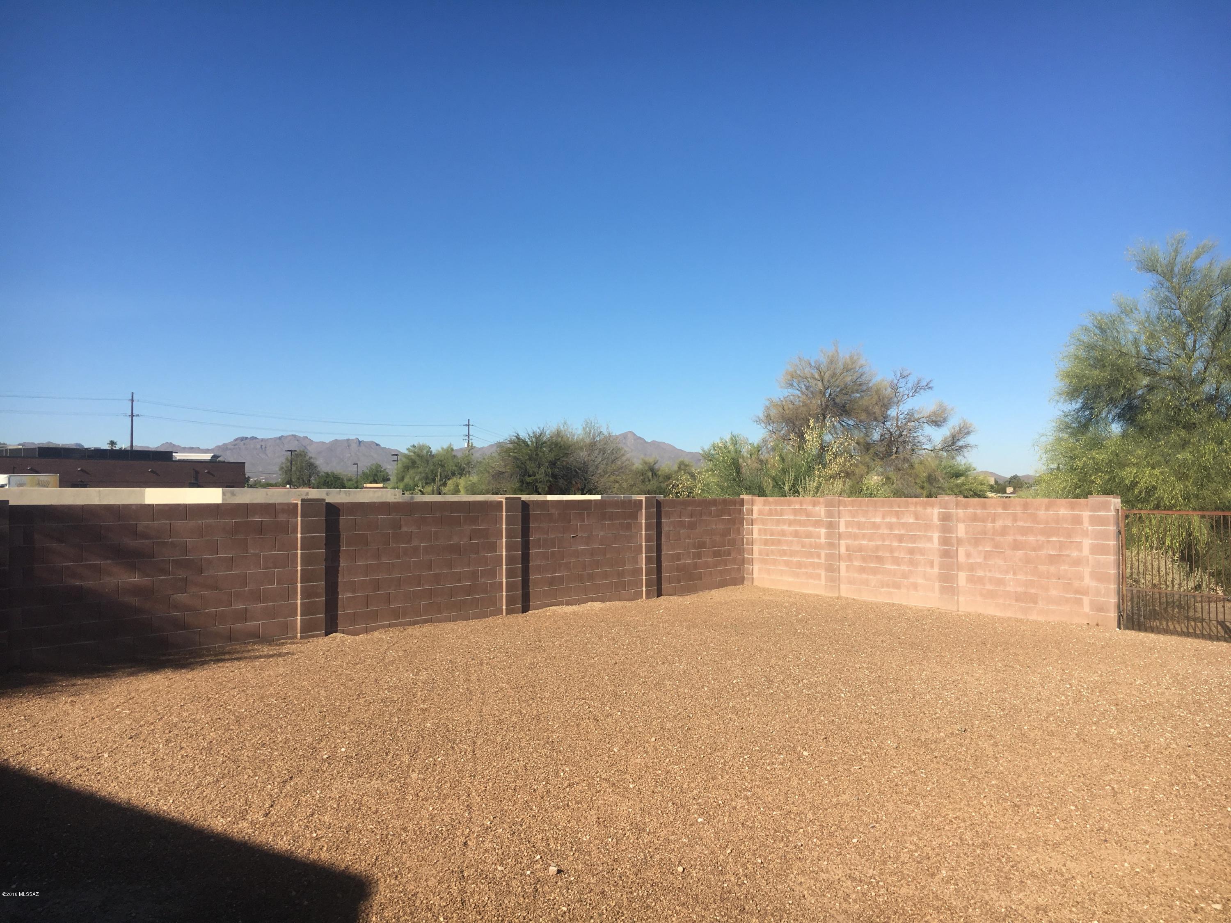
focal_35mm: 29
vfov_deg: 48.2
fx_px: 1031
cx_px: 616
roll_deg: -0.1
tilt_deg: +1.8
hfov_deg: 61.7
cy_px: 462
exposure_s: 1/2024
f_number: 2.2
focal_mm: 4.15
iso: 25
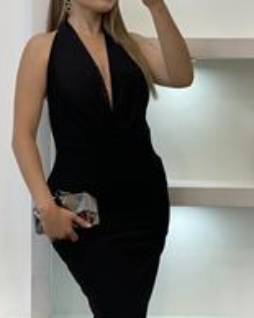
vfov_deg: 17.7
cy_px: 230
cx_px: 103
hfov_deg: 14.2
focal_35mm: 108
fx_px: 1016
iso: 80
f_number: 2
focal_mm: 6
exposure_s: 1/100
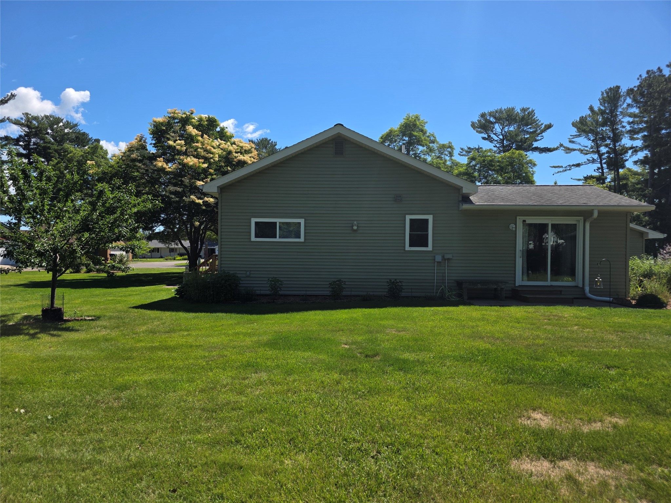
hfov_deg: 73.9
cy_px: 252
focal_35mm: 23
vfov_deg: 58.9
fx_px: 446
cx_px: 336
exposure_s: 1/5153
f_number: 1.7
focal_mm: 6.3
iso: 80
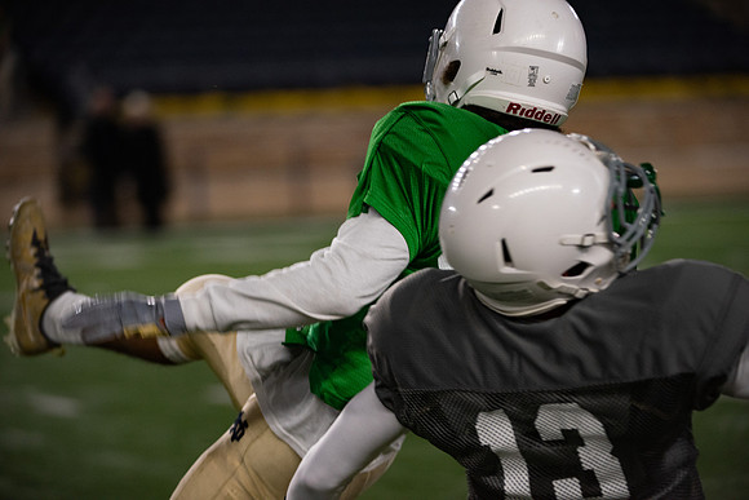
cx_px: 374
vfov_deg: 6.9
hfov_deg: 10.3
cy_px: 250
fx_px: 4162
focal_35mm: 200
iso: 2200
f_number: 4
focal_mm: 200
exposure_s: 1/500
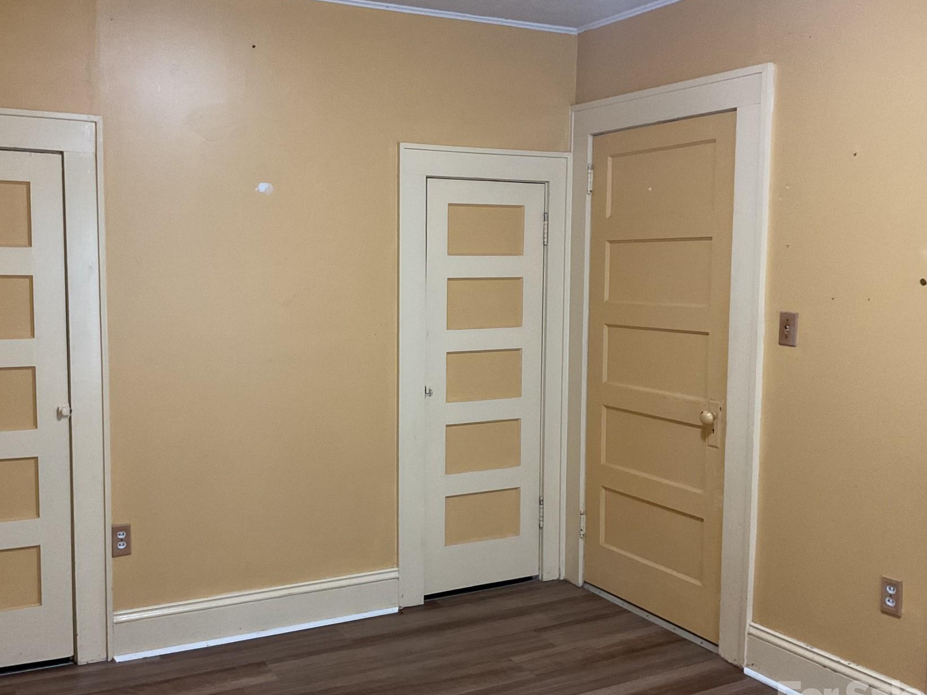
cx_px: 388
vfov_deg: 39.6
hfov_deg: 51.1
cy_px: 355
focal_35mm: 36
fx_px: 964
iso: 200
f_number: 1.8
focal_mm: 3
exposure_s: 1/40
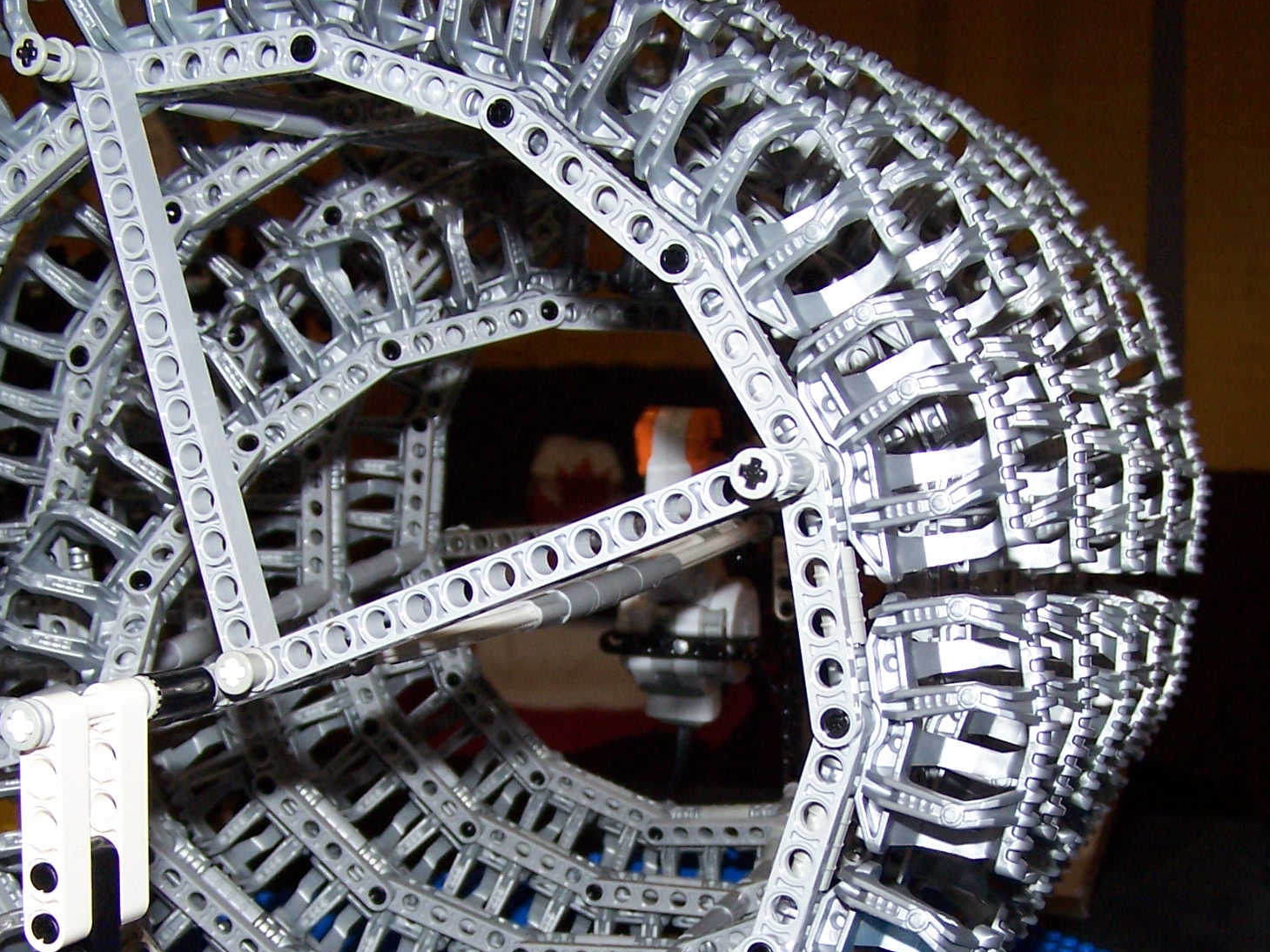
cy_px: 705
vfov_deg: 24.2
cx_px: 703
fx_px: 2201
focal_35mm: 60
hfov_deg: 32.2
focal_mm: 6.3
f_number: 2.8
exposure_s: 1/60
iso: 140
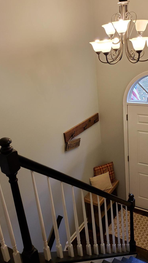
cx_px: 73
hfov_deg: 35.7
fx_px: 230
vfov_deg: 59.5
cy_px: 134
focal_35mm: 33
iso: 200
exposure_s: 1/39
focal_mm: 4.3
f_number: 2.4
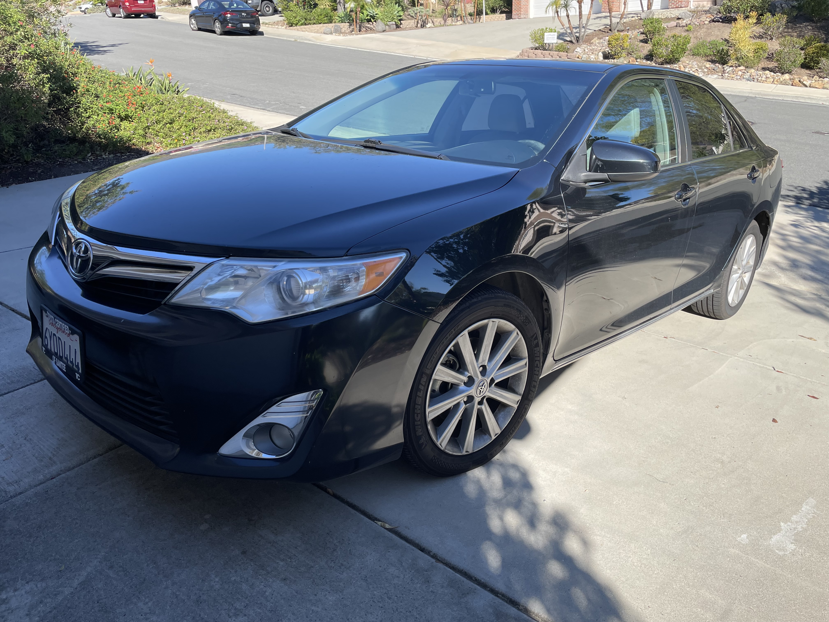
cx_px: 414
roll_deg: +3.7
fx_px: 623
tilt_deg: -23.5
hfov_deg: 67.3
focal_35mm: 26
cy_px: 311
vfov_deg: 53.1
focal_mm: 4.2
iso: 32
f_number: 1.6
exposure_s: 1/1490
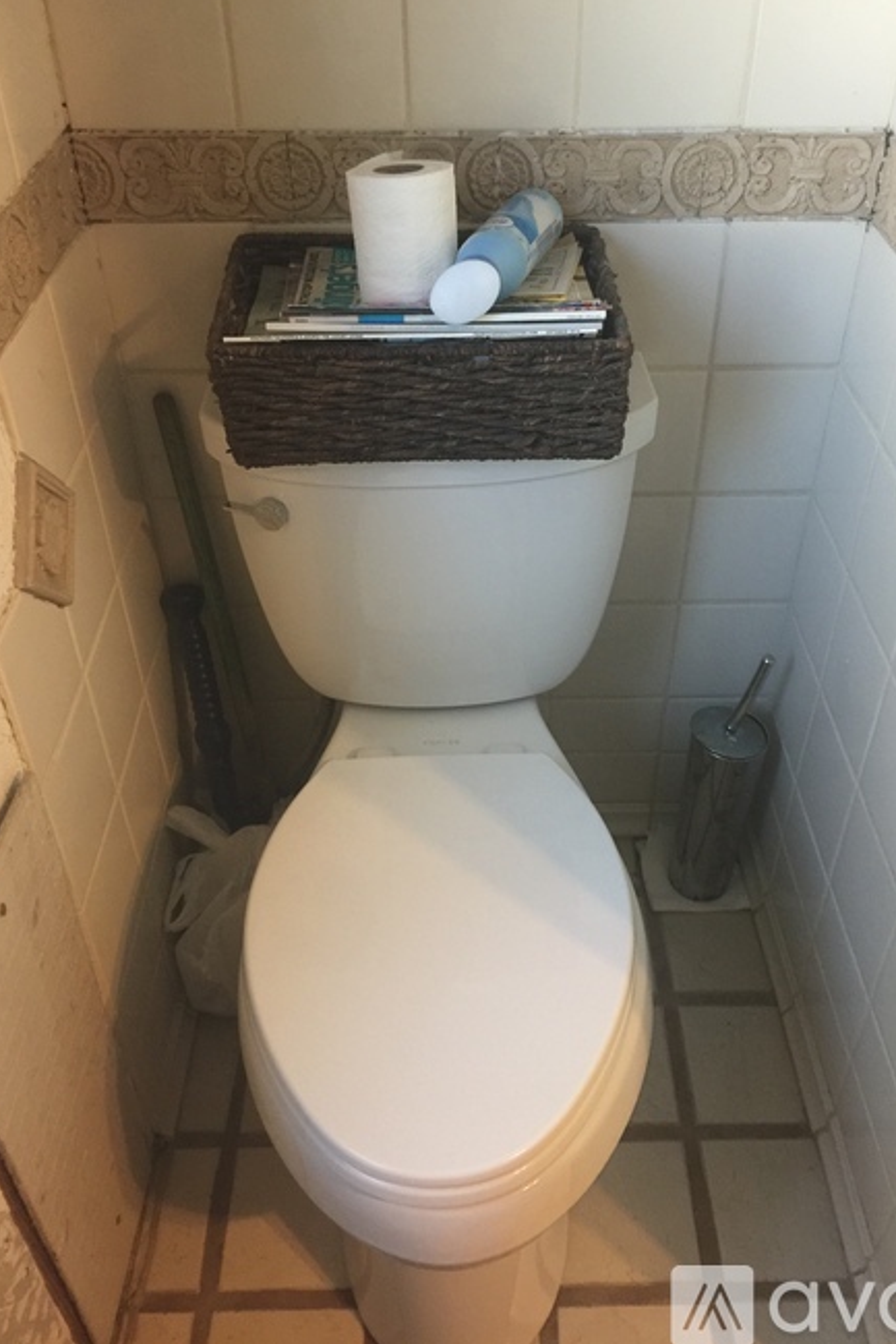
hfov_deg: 42.3
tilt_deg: -39.8
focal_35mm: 31
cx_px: 488
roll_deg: -0.4
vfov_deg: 60.3
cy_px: 658
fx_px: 1157
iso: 100
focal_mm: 4.15
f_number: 2.2
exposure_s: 1/10
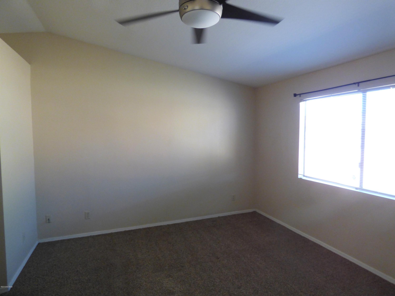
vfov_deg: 66.0
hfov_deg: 81.7
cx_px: 198
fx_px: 228
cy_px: 148
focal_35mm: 20
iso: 250
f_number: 2.8
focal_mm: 3.58
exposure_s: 1/60
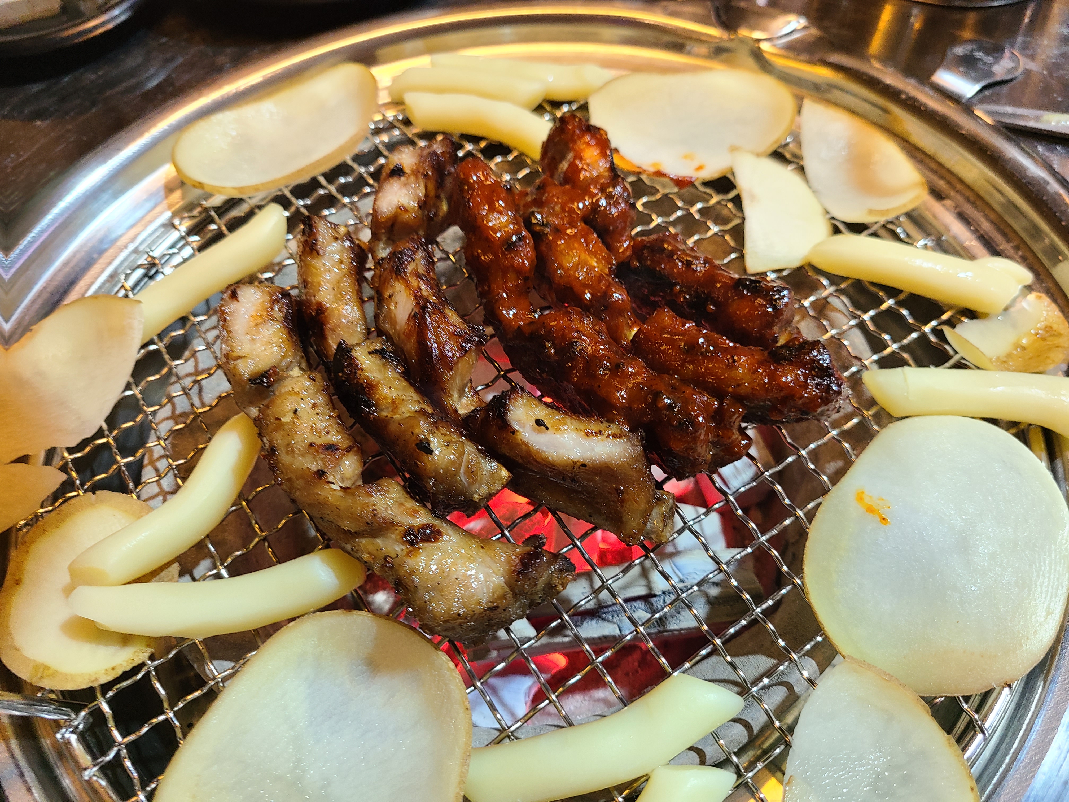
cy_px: 401
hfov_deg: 67.3
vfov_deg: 53.1
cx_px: 534
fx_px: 803
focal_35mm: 26
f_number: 1.8
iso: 200
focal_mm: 5.4
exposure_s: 1/39
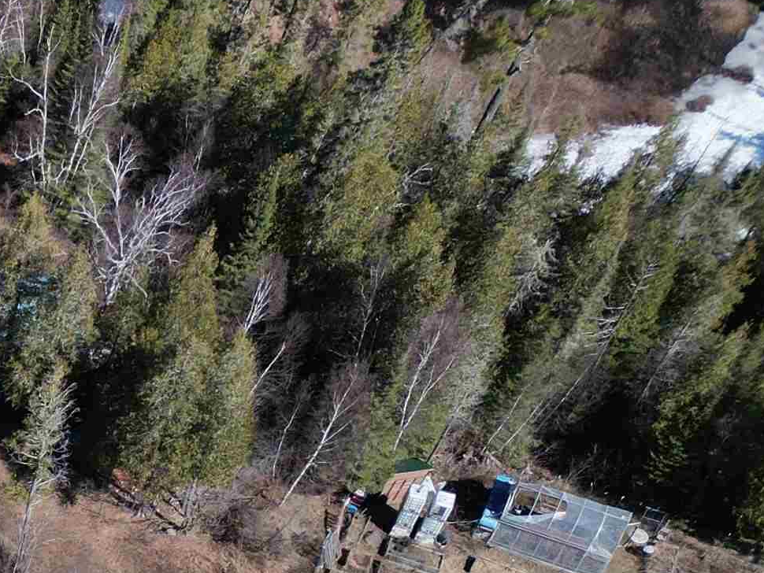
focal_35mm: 76
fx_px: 1678
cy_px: 883
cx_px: -361
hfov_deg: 21.7
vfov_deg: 17.3
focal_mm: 6.72
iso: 120
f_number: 1.7
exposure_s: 1/320
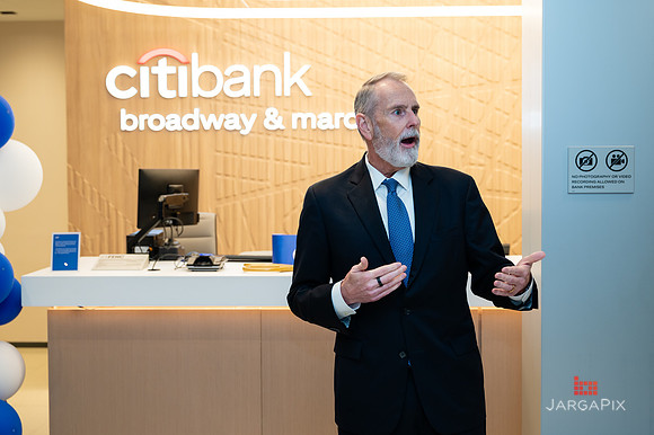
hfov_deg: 38.3
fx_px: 943
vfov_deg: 26.0
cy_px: 206
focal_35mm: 52
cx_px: 327
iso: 400
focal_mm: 49
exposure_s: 1/160
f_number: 4
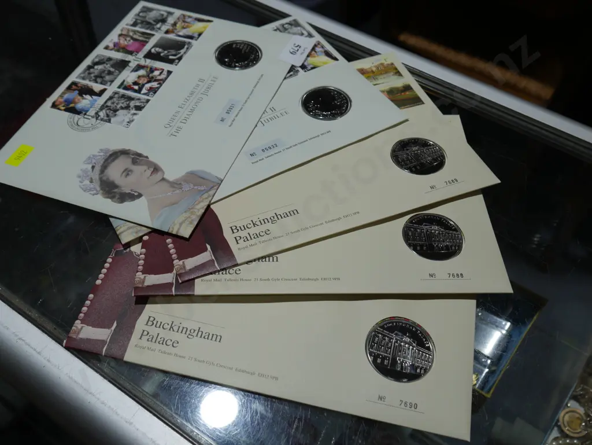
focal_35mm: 32
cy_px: 222
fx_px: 548
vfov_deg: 44.2
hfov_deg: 56.8
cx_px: 296
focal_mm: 16
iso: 200
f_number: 5
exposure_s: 1/125
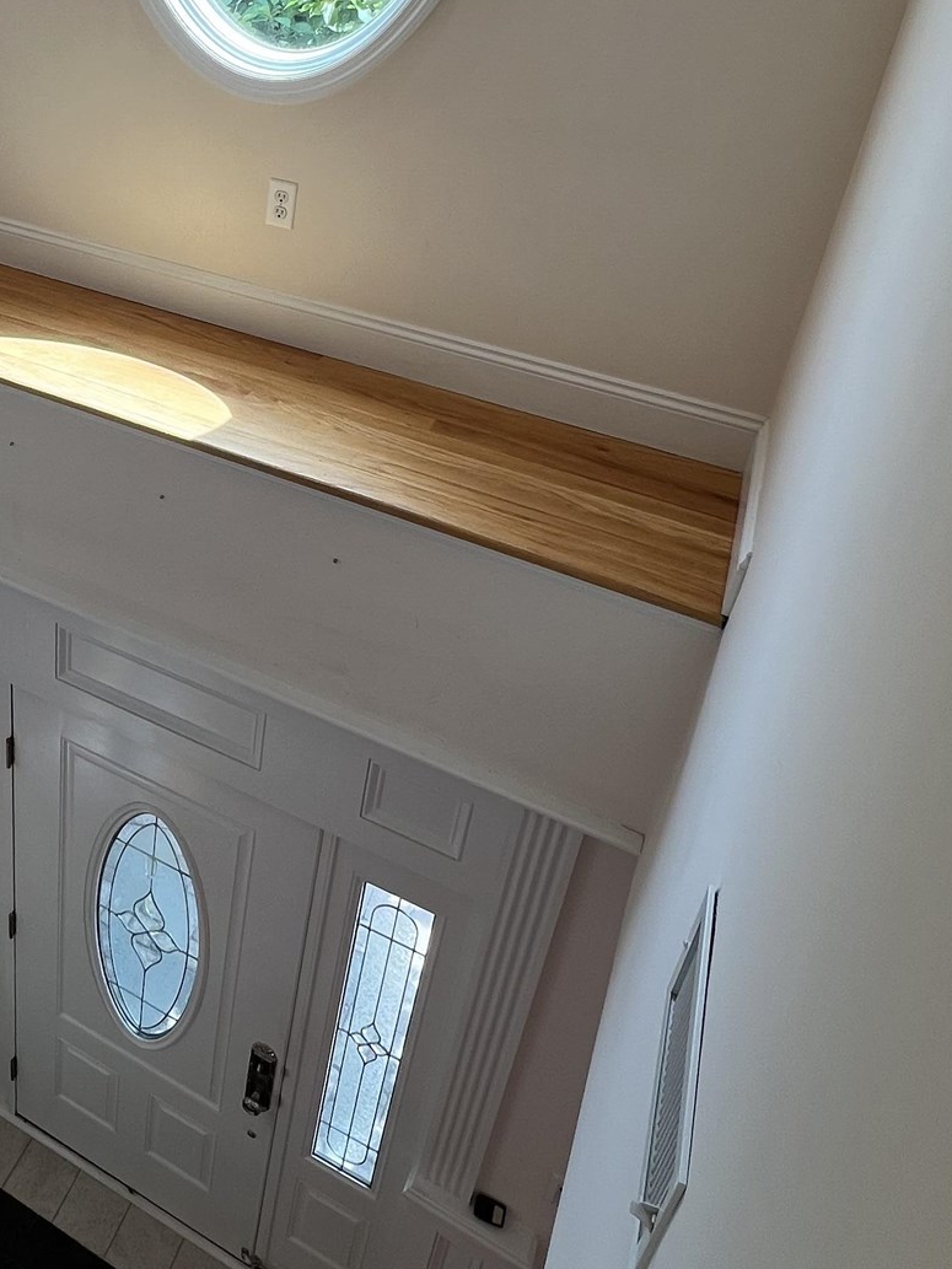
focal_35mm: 29
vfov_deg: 58.6
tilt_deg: -26.5
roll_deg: -2.7
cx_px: 155
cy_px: 326
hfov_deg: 45.1
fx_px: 1063
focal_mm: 1.57
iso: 32
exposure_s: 1/120
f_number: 1.8
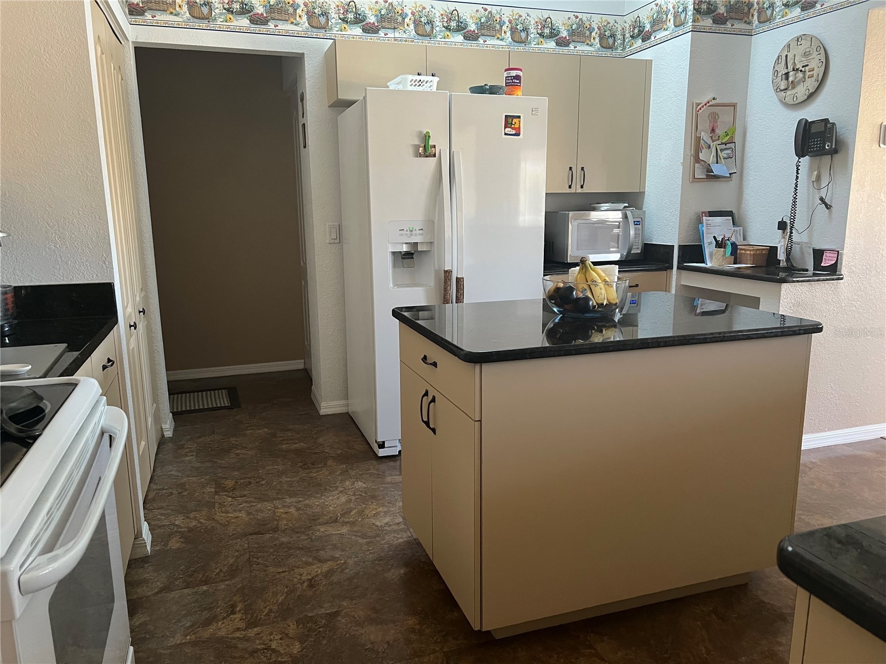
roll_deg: +0.7
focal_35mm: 26
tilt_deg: -11.6
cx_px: 443
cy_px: 332
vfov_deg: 53.1
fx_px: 665
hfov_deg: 67.3
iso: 320
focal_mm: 5.7
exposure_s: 1/60
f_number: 1.5
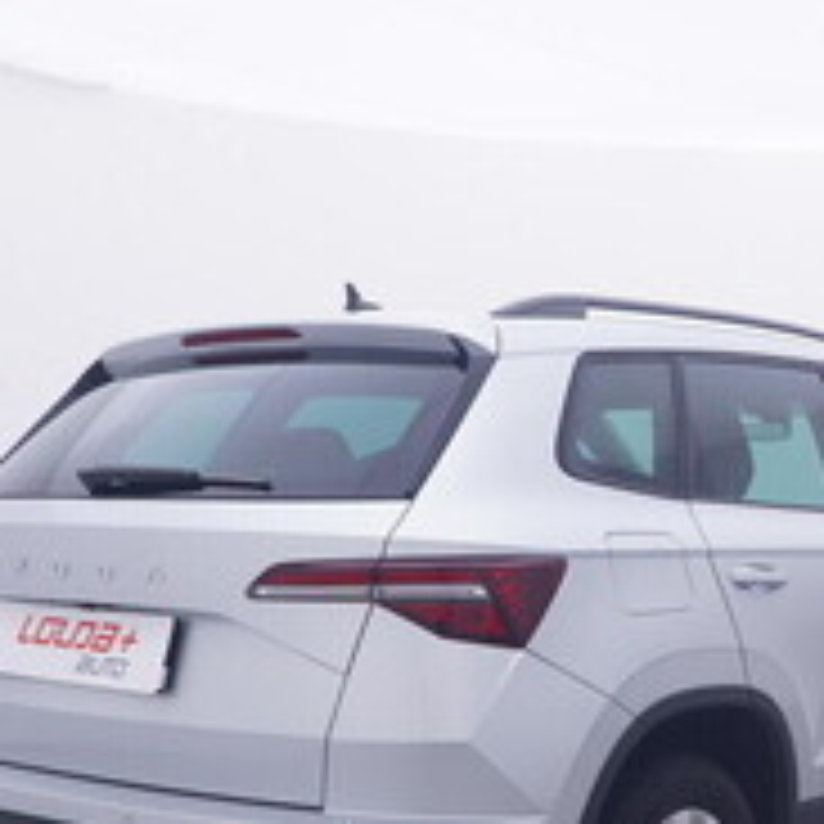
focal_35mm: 57
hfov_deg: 29.0
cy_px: 565
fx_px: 1542
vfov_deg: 29.6
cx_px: 696
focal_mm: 15
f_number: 5
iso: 200
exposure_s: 1/80
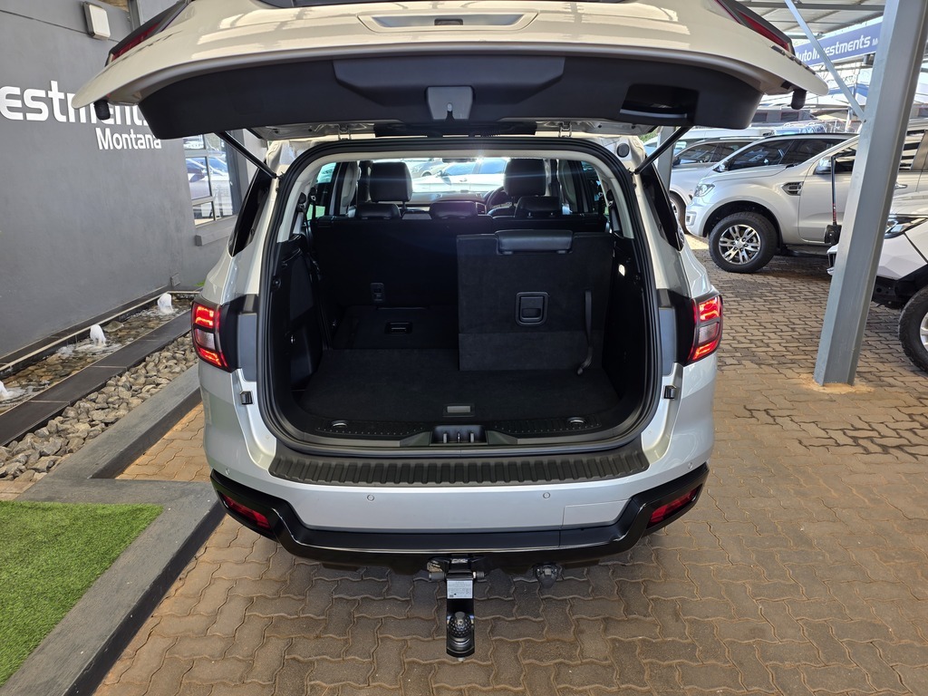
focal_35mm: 23
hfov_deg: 73.9
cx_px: 464
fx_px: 617
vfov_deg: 58.9
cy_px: 348
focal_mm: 6.25
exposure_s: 1/50
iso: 20
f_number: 1.7
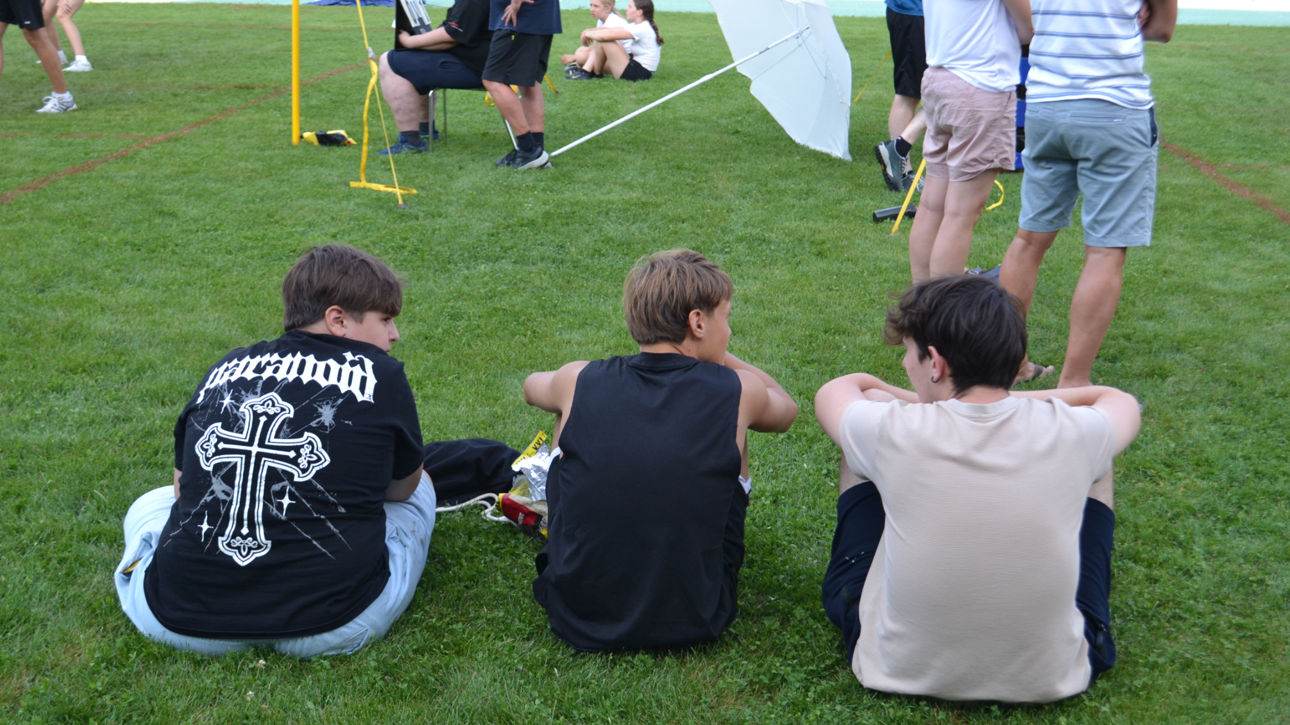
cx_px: 638
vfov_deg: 24.9
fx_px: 1642
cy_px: 416
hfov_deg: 42.9
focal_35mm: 48
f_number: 5.6
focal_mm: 30
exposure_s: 1/125
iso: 220
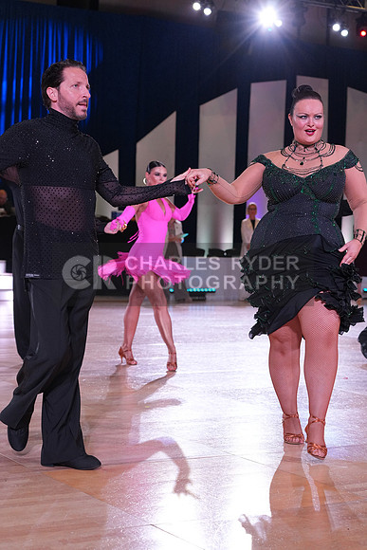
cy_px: 275
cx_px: 184
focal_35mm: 70
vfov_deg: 28.8
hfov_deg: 19.5
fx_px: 1070
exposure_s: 1/250
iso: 2500
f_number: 5
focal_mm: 70
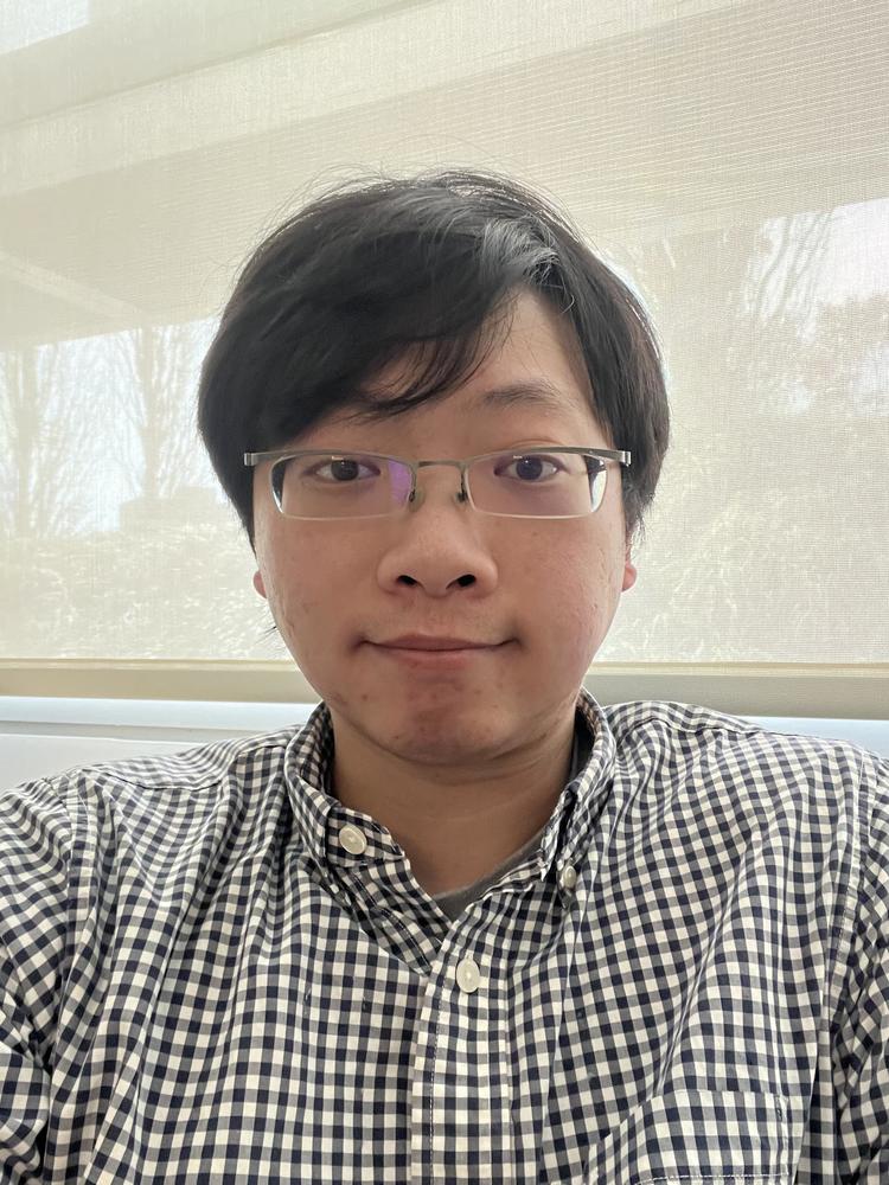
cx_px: 444
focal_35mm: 30
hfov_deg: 46.8
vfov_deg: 60.0
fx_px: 1027
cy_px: 592
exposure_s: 1/40
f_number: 2.2
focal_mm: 2.71
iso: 400
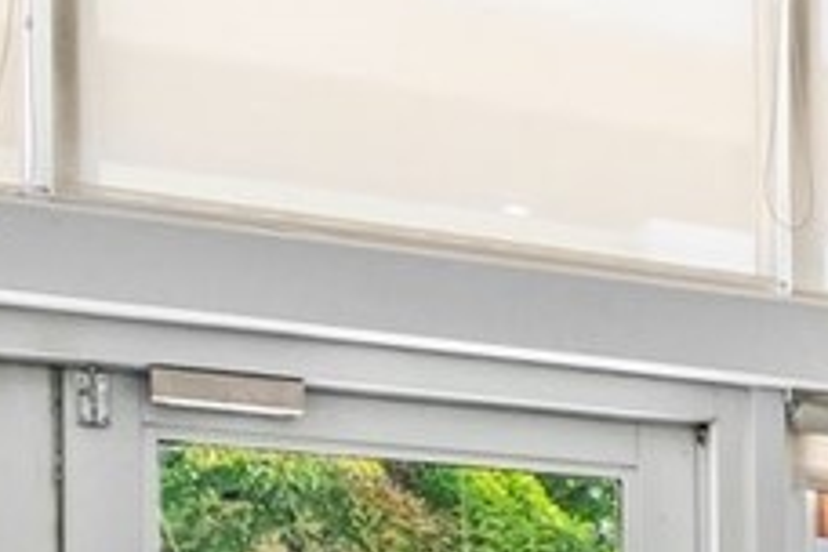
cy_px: 1251
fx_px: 3082
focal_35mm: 134
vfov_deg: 9.3
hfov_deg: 11.1
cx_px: 2319
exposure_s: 1/50
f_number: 8
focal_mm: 18
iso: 200
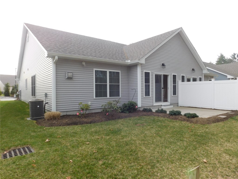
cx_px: 119
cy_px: 90
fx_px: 158
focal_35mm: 23
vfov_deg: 58.9
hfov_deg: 73.9
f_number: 3
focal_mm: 4
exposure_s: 1/500
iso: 125
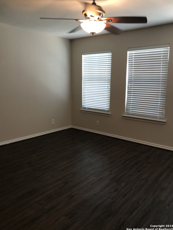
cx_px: 84
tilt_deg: -9.1
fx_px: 193
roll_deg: +1.6
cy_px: 112
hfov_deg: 48.2
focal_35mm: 29
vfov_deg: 61.7
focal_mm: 3.99
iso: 32
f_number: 1.8
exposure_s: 1/30
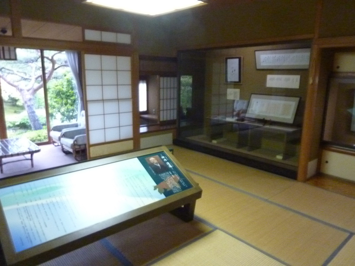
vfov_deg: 54.9
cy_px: 133
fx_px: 256
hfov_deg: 69.4
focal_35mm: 25
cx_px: 178
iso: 800
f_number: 3.3
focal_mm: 4.1
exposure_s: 1/30
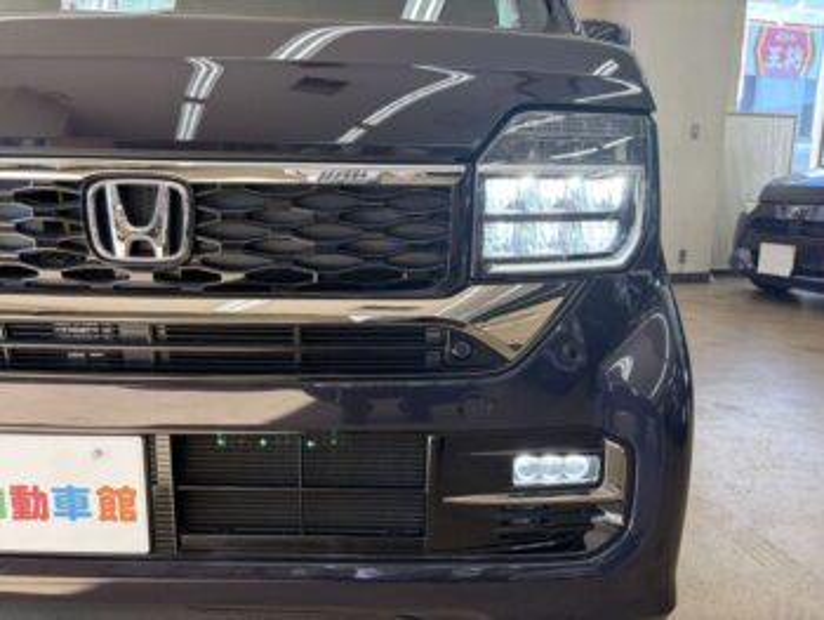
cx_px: 412
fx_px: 619
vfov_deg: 53.1
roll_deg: -0.3
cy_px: 310
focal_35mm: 26
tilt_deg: -10.2
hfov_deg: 67.3
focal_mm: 5.96
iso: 40
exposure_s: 1/100
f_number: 1.6
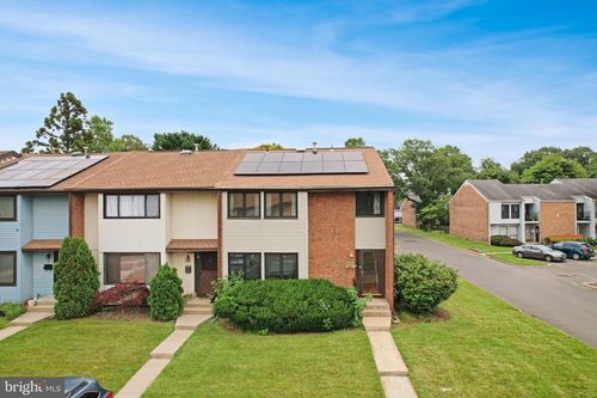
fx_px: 365
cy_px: 199
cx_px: 298
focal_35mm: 22
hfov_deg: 78.6
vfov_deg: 57.2
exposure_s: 1/725
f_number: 2.8
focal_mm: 8.4
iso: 100
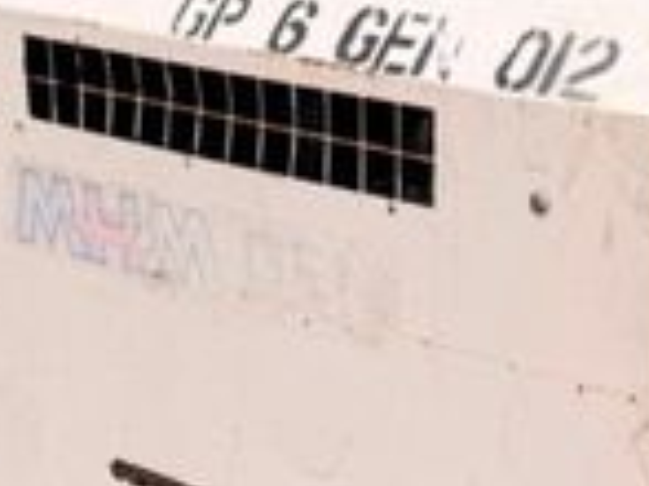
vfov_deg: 15.0
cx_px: 477
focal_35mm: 98
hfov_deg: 19.9
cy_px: 389
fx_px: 1836
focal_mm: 6.76
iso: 80
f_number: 1.78
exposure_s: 1/695
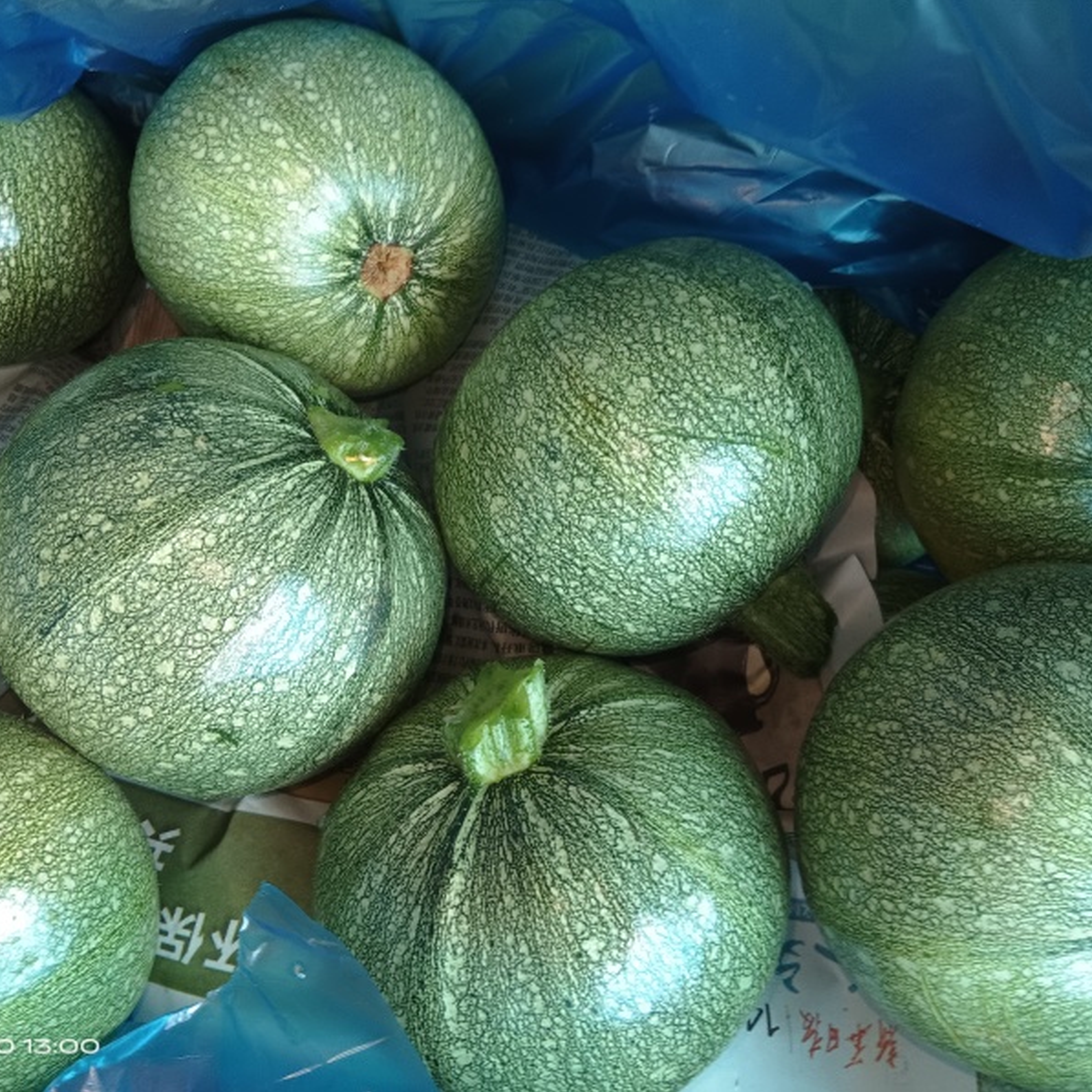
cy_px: 545
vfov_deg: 51.1
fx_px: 1142
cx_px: 543
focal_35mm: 32
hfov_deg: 51.1
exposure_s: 1/50
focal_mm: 3.66
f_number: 2.2
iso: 148
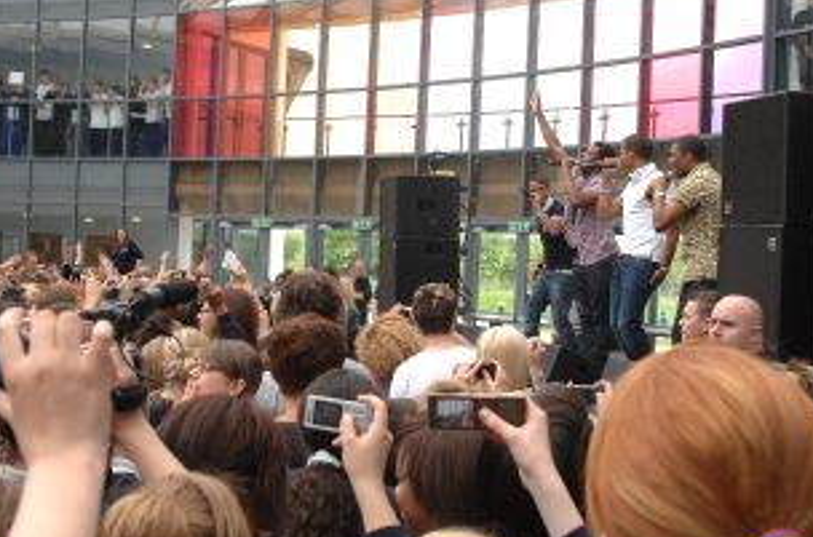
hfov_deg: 36.9
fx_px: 1216
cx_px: 452
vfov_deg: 24.9
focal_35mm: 54
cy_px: 248
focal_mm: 24
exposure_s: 1/500
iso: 800
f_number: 5
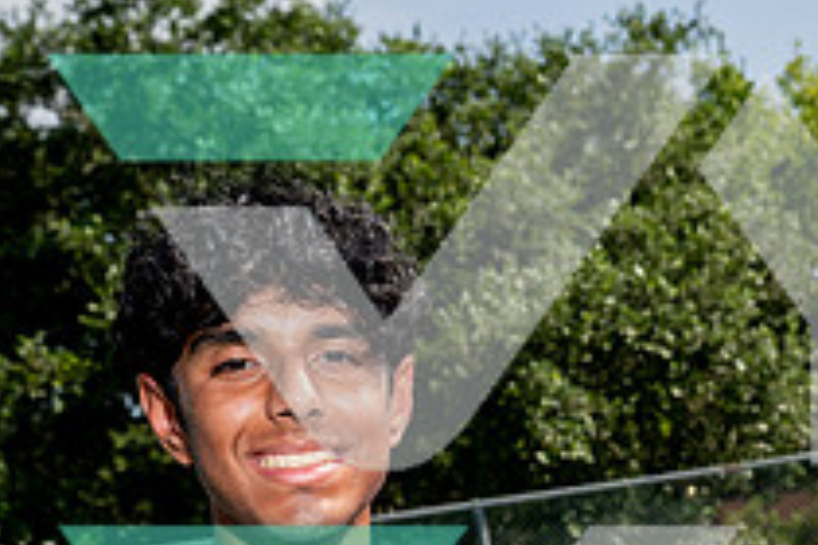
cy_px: 734
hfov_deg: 16.7
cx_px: 1052
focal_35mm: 116
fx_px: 2636
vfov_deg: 11.5
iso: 100
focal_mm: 42
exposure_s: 1/250
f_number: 8
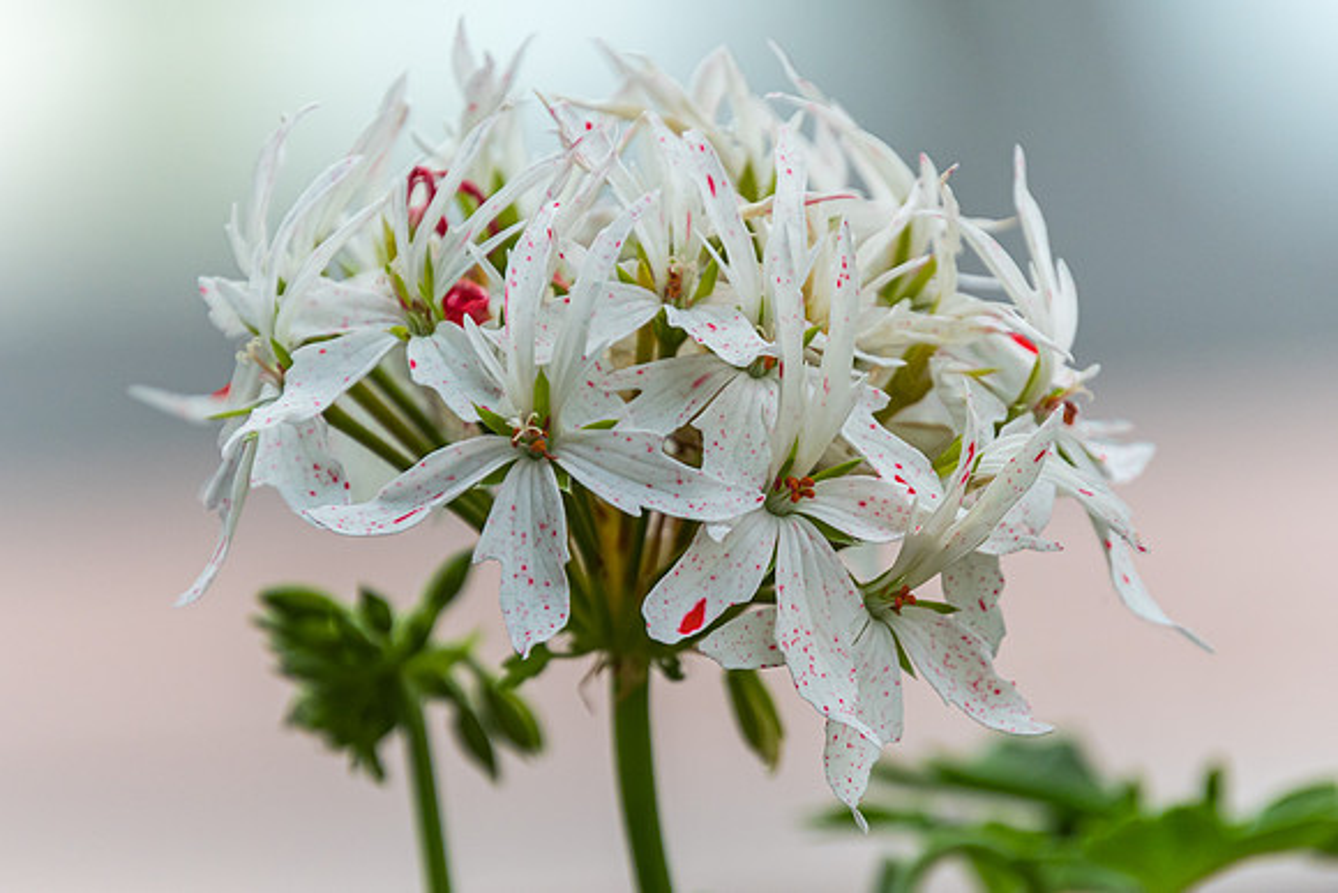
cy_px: 438
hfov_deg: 2.7
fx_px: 28436
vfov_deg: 1.8
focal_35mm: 765
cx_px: 666
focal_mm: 400
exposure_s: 1/1000
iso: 400
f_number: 6.3
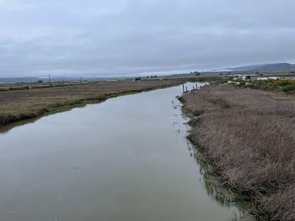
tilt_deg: -8.8
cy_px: 110
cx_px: 148
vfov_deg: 53.1
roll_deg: +2.2
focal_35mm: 26
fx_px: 222
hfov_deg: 67.3
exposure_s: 1/622
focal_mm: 4.2
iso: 32
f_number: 1.6
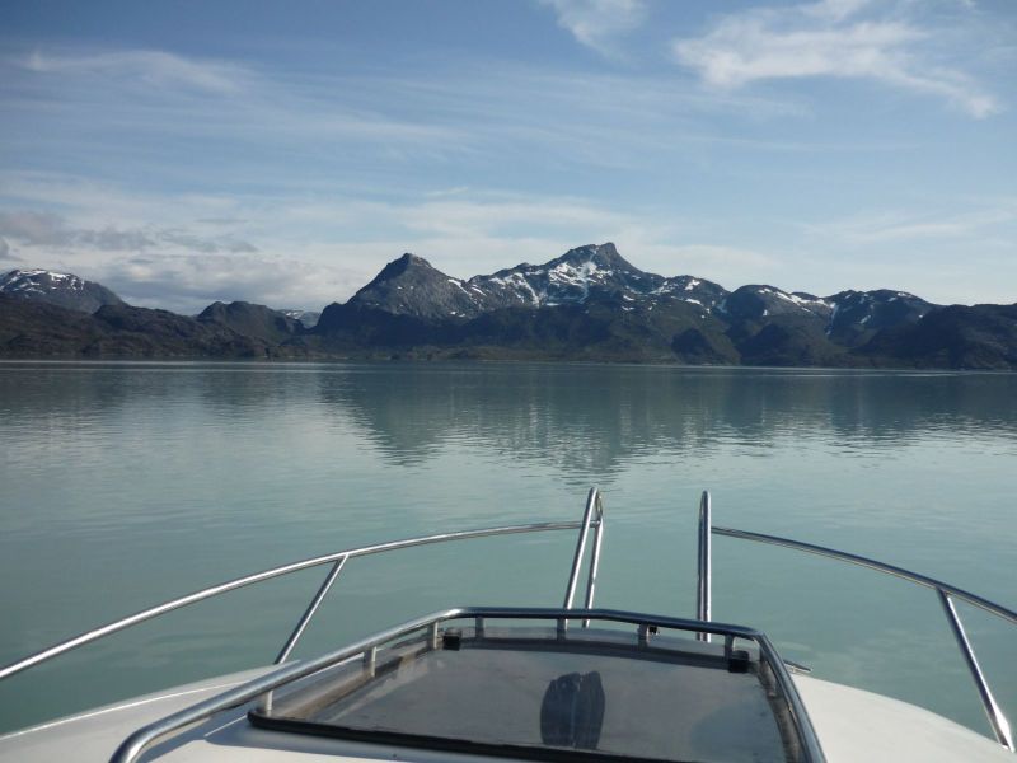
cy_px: 382
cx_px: 508
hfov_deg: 55.4
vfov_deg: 42.9
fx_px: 970
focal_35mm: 33
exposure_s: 1/320
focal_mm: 5.5
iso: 100
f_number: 8
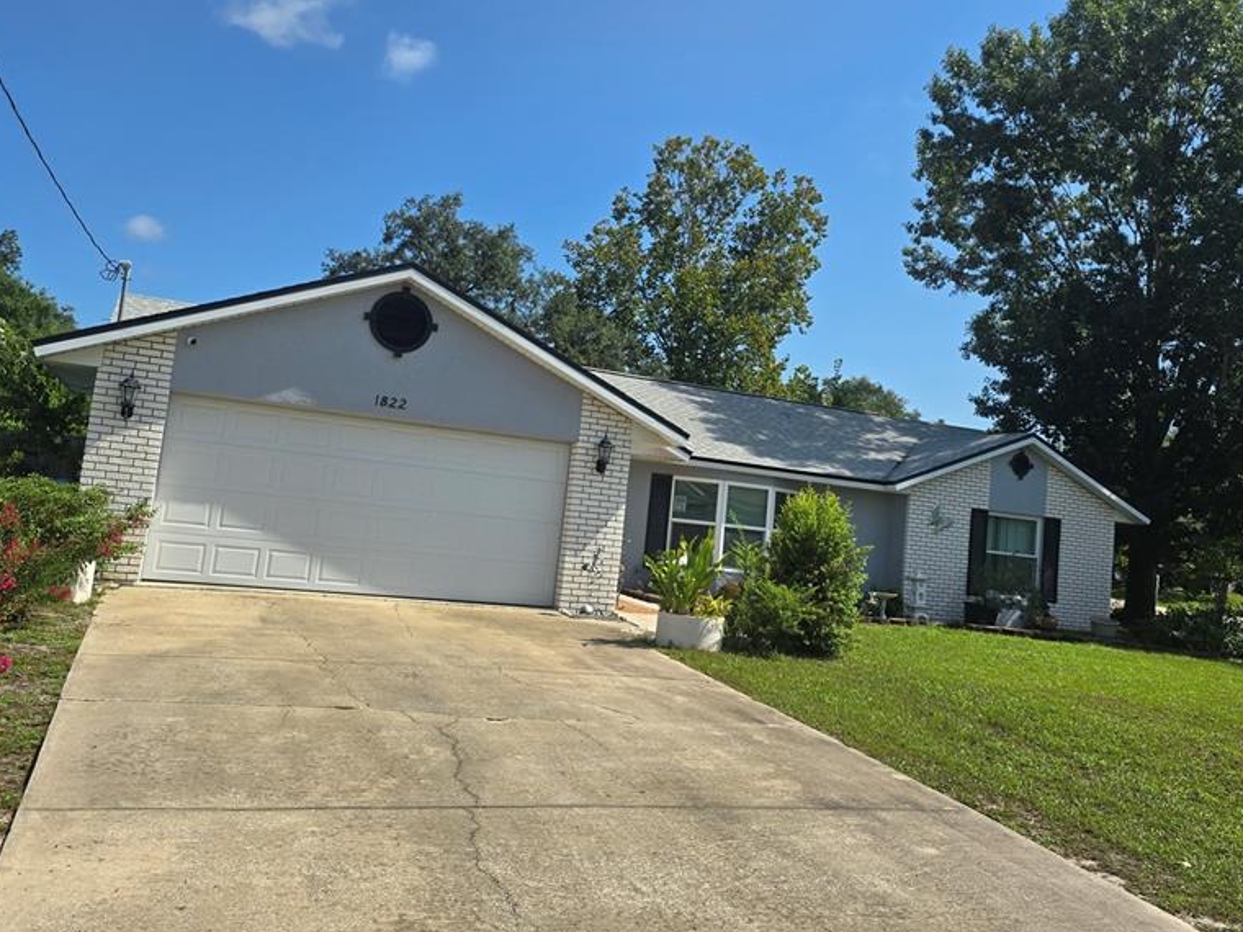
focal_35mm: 31
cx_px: 633
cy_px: 417
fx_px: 1113
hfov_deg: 58.3
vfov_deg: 45.4
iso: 12
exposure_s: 1/989
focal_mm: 6.3
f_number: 1.7
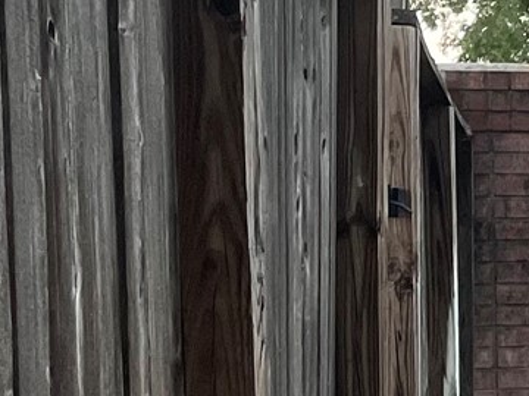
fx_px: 2262
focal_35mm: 148
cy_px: 304
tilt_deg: -3.0
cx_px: 1352
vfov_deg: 10.0
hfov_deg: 10.9
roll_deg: +1.0
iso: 100
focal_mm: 4.2
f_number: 1.6
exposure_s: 1/120
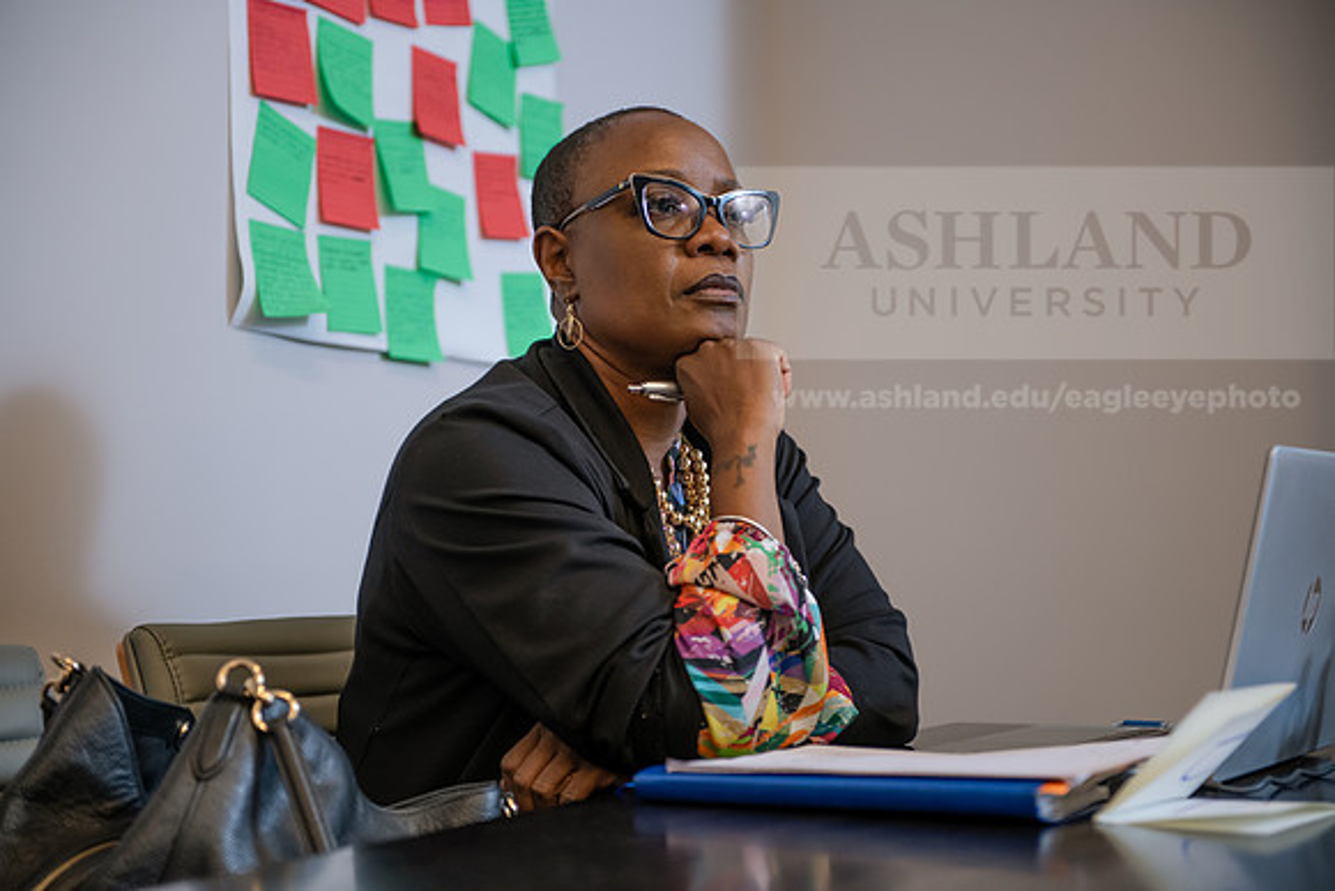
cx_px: 668
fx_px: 2596
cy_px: 446
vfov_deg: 19.5
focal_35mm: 70
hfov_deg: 28.8
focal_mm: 70
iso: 800
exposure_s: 1/200
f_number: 2.8
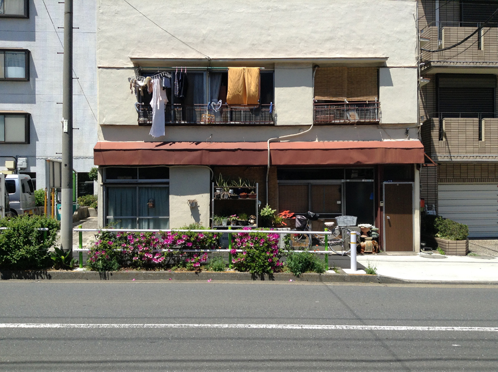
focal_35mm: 33
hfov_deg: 55.4
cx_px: 249
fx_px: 474
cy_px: 186
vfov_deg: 42.8
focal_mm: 3.3
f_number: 2.4
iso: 32
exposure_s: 1/920
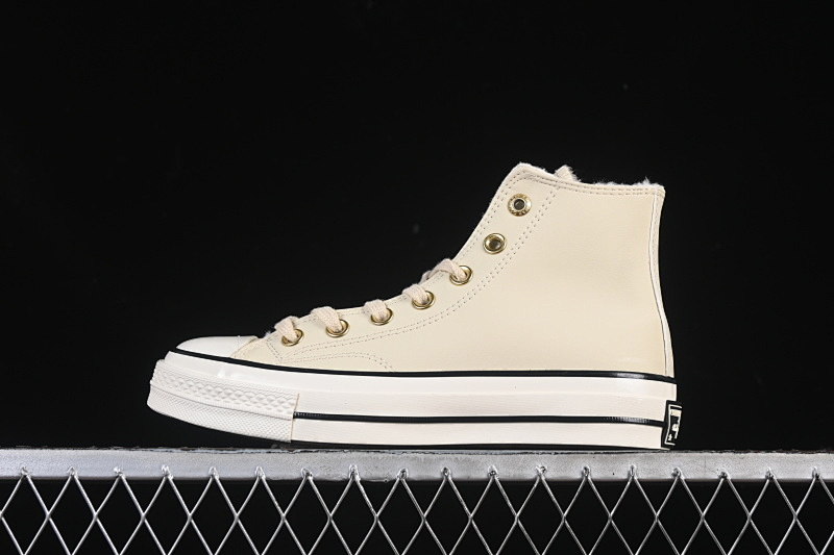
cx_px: 417
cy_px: 278
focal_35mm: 75
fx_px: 1737
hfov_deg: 27.0
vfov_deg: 18.2
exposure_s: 1/80
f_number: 8
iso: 160
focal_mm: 50
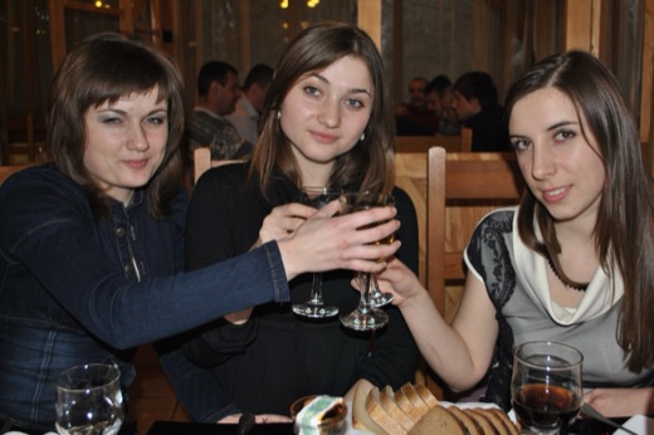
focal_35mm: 33
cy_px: 218
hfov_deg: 57.3
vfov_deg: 39.9
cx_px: 327
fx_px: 599
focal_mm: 22
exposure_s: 1/60
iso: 200
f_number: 4
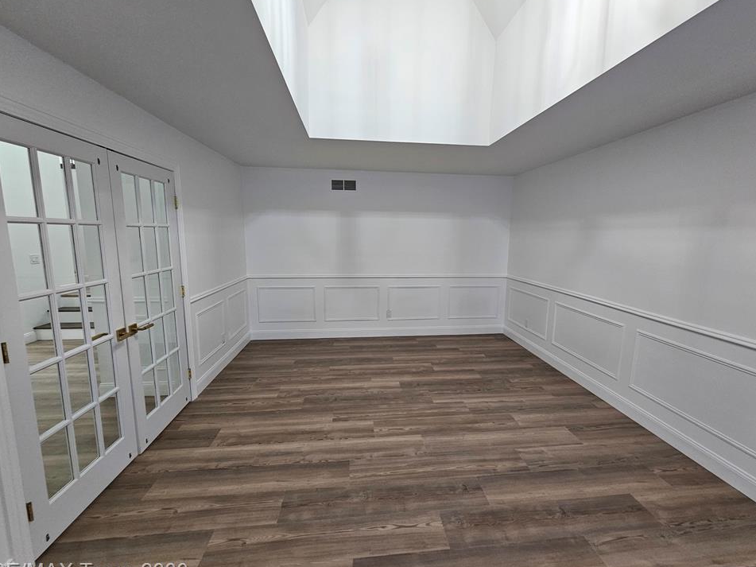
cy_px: 282
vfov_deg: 85.7
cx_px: 393
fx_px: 306
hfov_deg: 102.0
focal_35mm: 14
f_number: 2.2
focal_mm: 2.2
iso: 160
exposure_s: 1/60
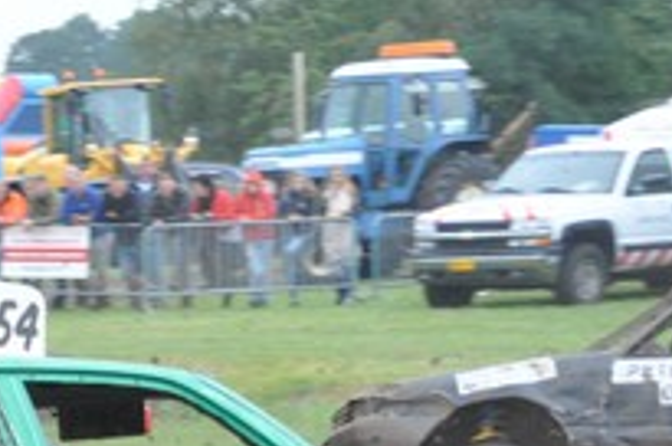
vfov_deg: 7.2
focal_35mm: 187
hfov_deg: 10.8
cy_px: 661
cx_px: -131
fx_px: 3485
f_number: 4.8
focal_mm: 40
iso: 800
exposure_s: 1/640
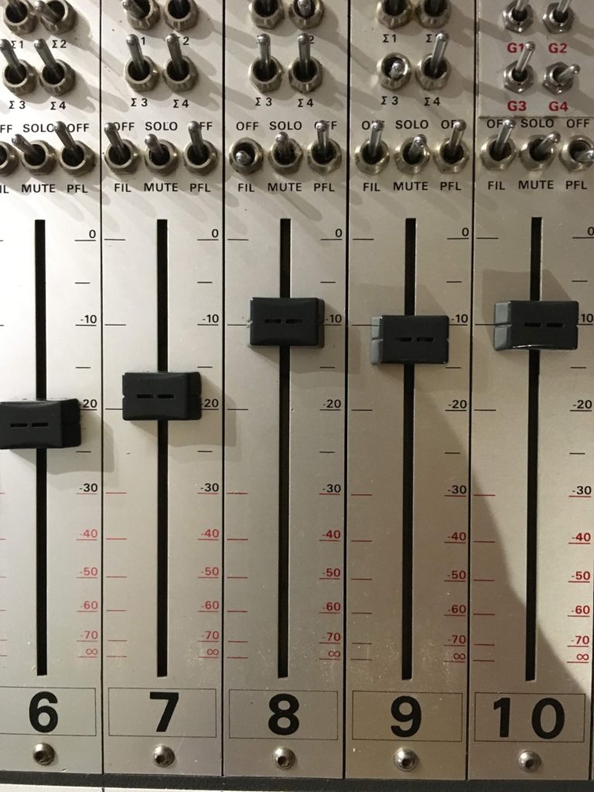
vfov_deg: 61.7
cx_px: 297
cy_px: 396
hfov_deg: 48.2
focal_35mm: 29
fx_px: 664
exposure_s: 1/17
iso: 250
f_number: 2.2
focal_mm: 4.15
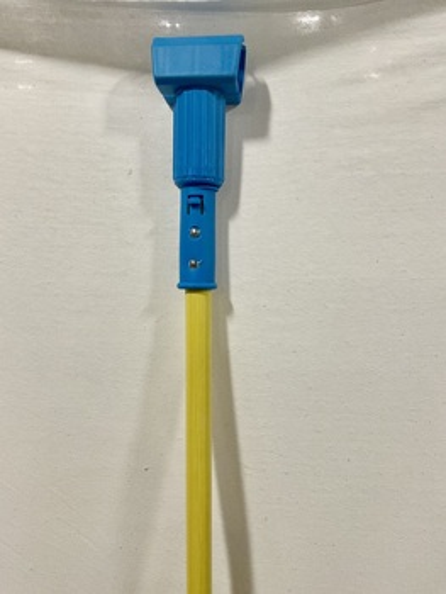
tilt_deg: -17.8
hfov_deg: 48.3
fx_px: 498
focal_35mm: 29
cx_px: 223
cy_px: 297
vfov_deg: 61.6
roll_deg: +1.6
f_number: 1.8
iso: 200
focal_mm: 3
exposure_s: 1/60
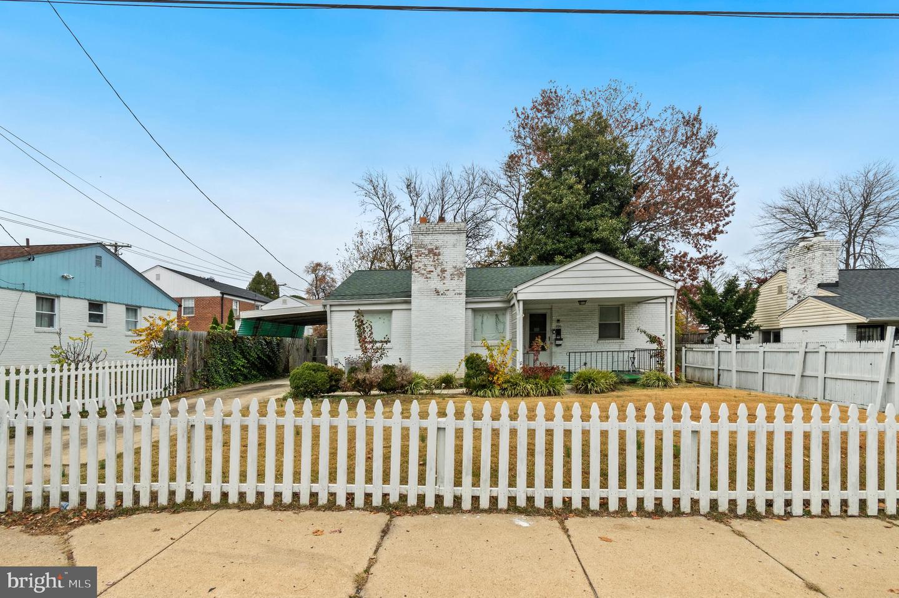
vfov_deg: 77.2
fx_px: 374
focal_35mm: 15
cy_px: 299
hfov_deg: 100.4
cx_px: 450
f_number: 10
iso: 200
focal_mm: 10
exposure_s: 1/250
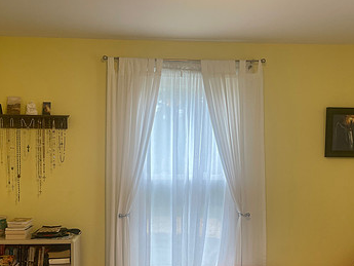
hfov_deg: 44.8
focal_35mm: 42
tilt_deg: -2.5
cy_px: 187
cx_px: 181
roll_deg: -0.2
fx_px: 430
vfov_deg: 33.9
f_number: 1.6
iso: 80
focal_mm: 5.1
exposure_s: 1/60
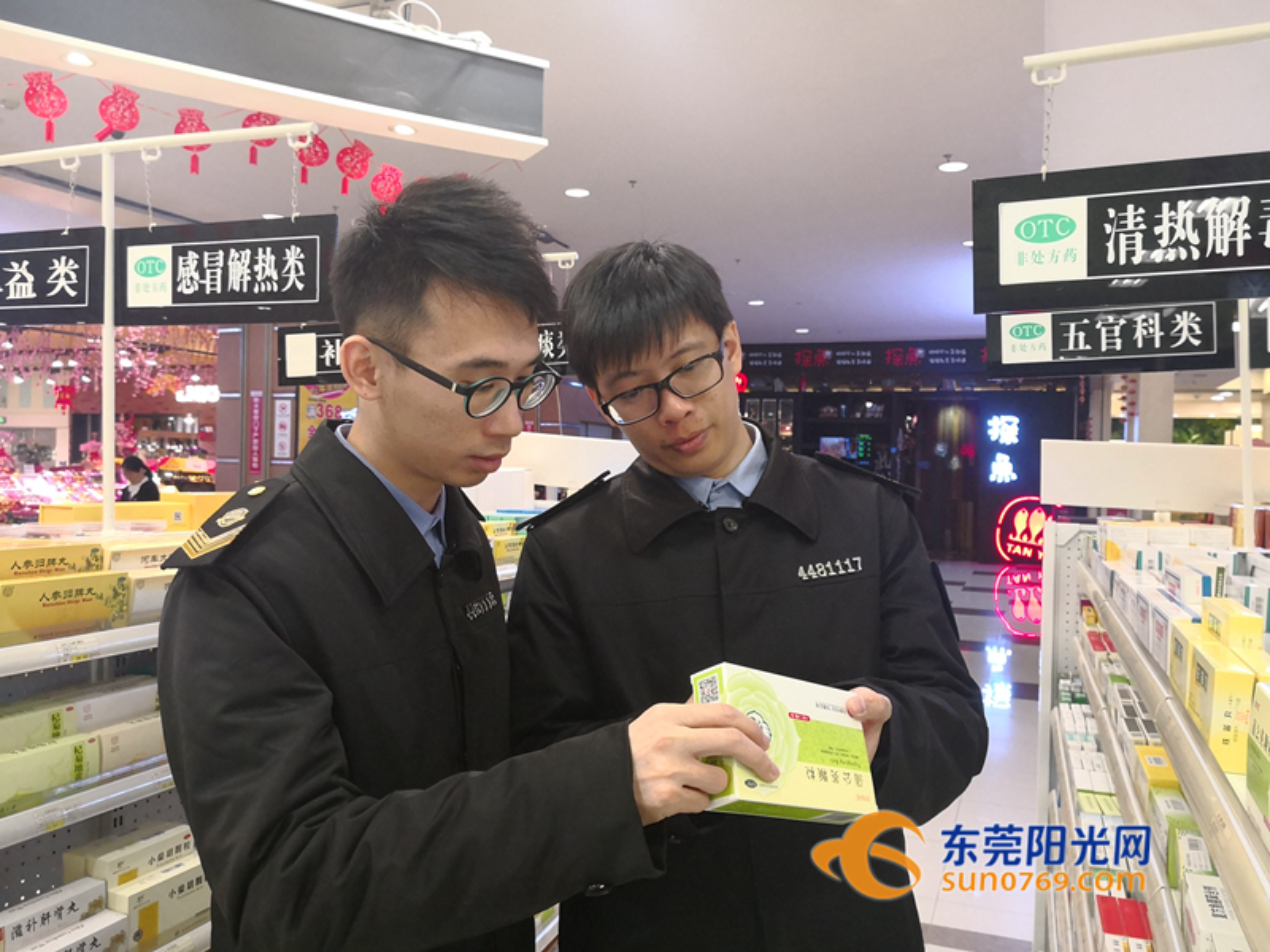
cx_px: 635
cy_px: 476
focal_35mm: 27
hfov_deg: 65.3
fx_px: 991
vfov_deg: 51.4
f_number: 1.6
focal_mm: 3.95
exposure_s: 1/100
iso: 250
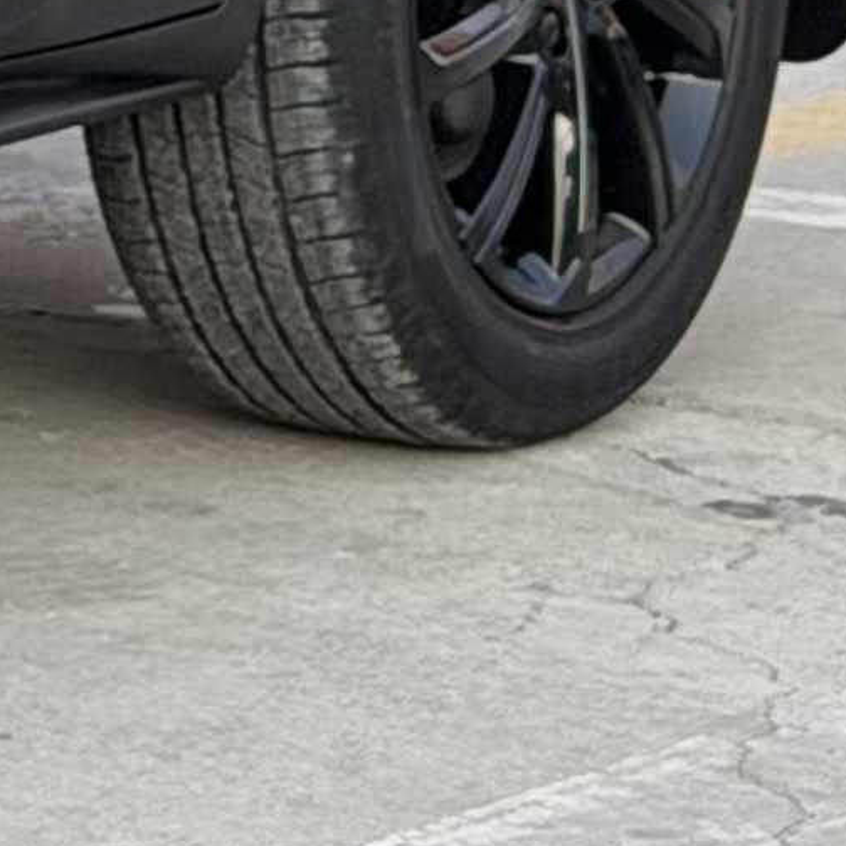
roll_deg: -0.9
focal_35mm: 340
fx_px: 9401
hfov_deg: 4.8
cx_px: -2075
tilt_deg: -3.3
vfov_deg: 5.1
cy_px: -626
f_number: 1.78
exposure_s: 1/205
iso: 125
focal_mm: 6.76
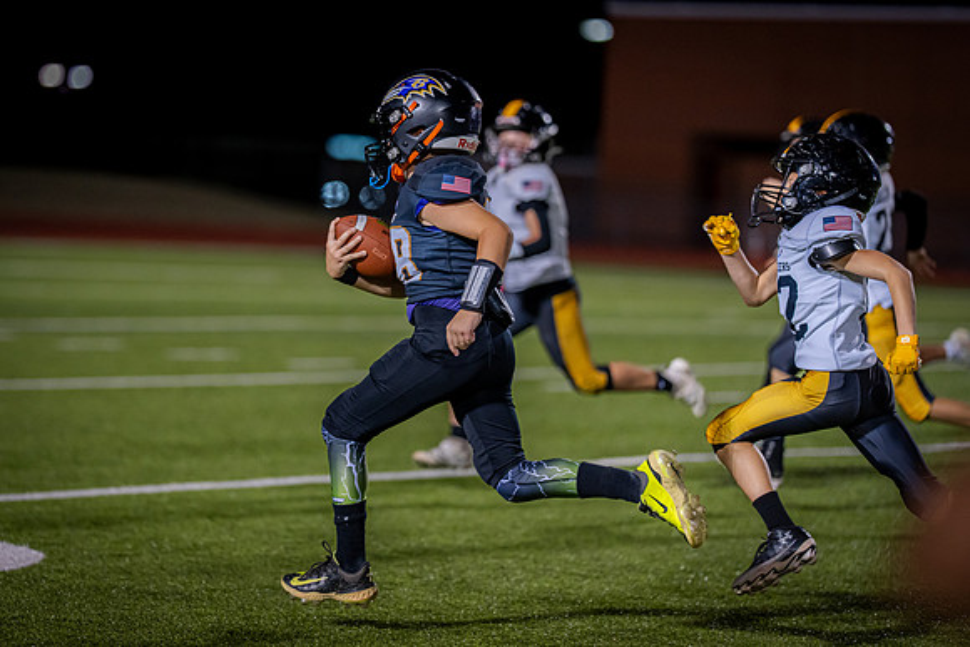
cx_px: 393
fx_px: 4432
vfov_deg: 8.4
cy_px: 284
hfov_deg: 12.5
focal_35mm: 164
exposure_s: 1/1250
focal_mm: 135
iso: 1600
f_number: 1.8
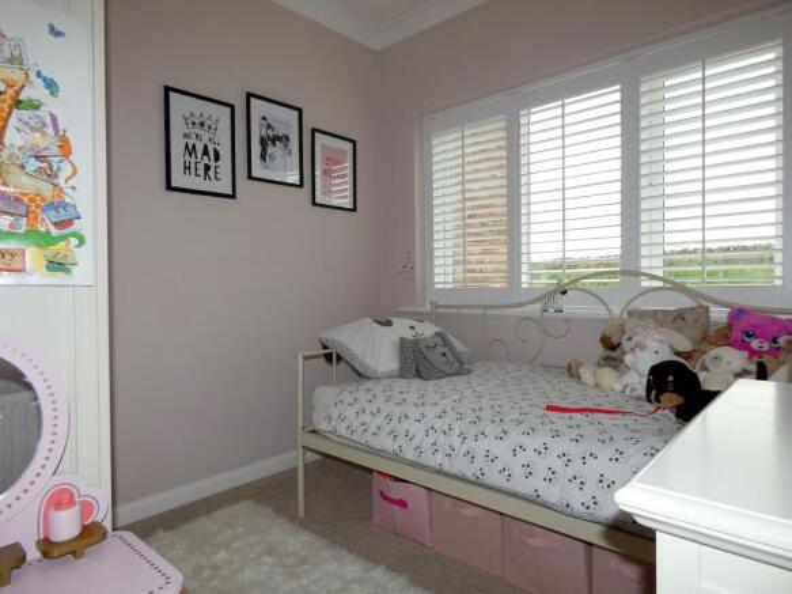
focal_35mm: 20
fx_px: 457
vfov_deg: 66.0
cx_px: 396
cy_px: 297
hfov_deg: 81.8
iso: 80
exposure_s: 1/60
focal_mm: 3.6
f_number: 2.8
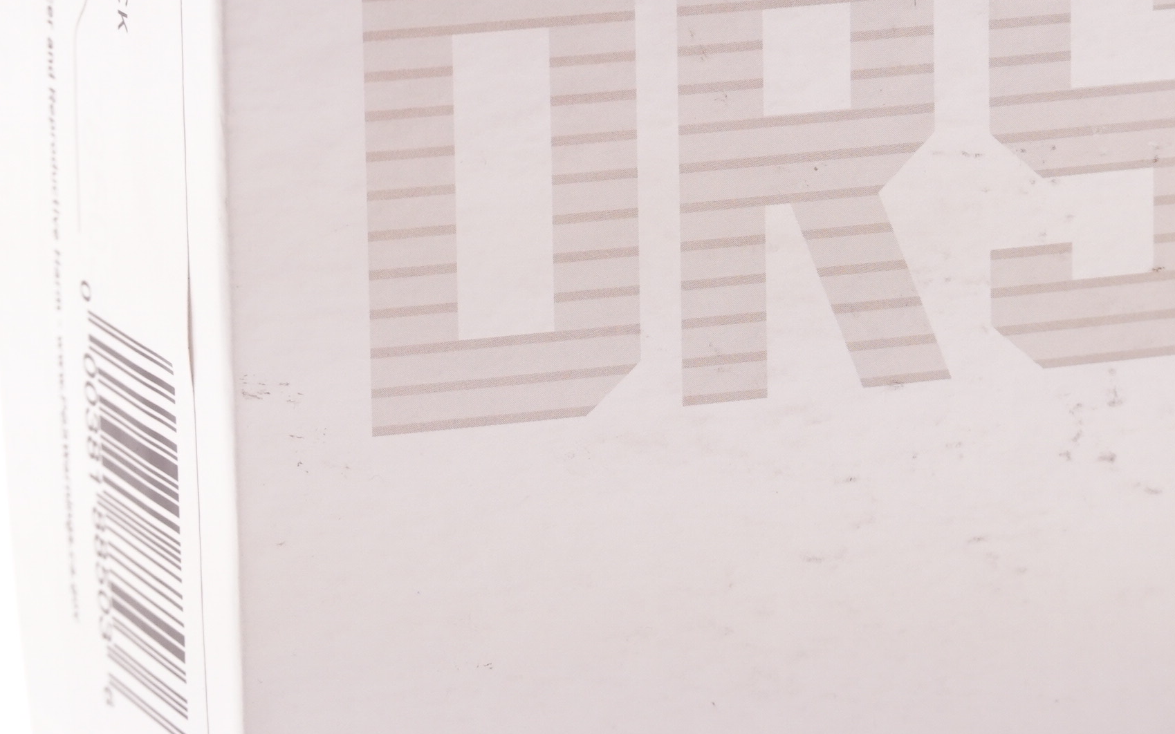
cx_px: 833
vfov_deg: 5.8
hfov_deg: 9.3
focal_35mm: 225
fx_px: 7214
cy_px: 189
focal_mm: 59
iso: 800
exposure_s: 1/125
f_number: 5.6
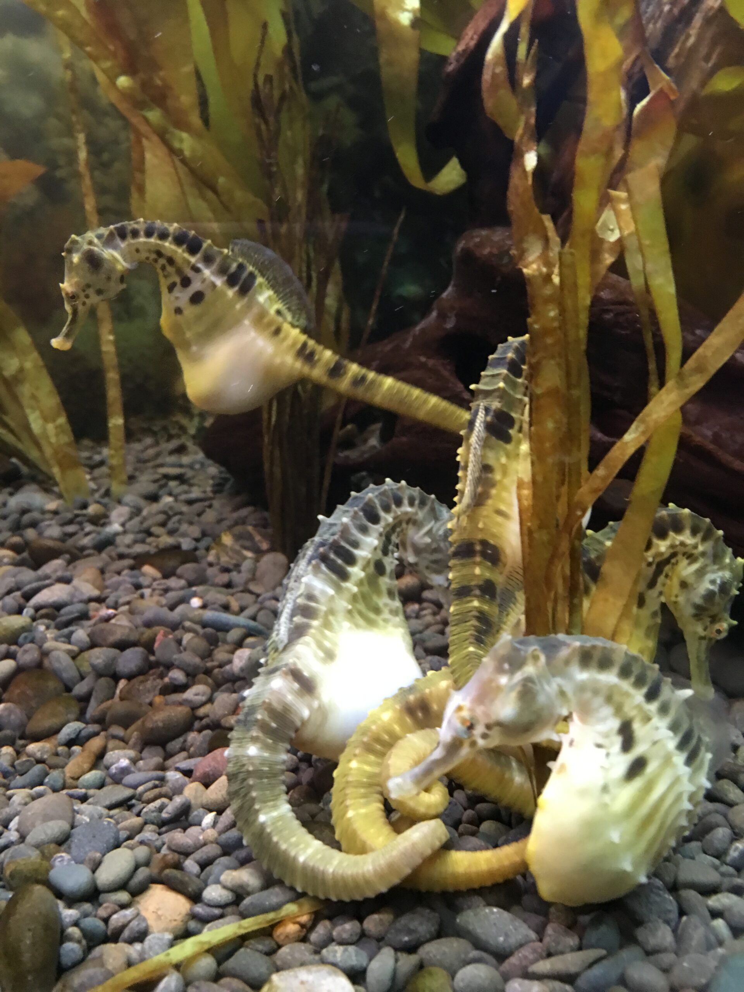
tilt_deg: -13.9
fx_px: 831
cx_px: 372
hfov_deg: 48.2
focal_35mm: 29
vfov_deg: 61.7
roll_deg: +3.4
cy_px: 496
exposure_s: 1/8
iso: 125
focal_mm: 4.15
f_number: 2.2
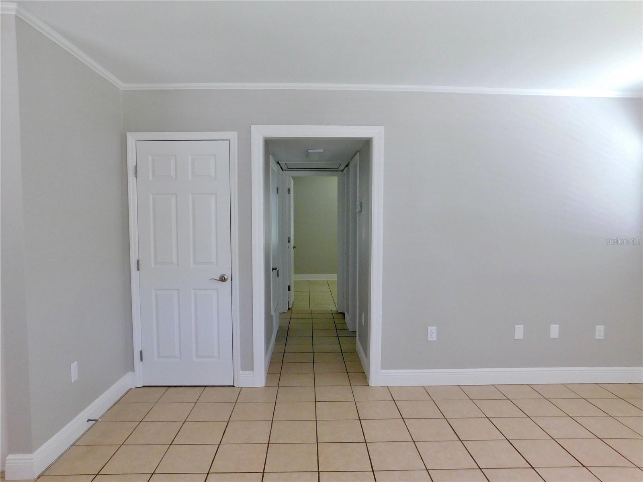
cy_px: 241
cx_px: 322
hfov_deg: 73.9
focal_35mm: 23
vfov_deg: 58.9
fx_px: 427
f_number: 3
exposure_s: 1/30
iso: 250
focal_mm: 4
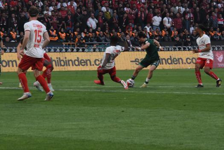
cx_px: 112
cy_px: 75
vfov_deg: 5.1
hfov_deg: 7.6
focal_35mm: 270
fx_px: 1680
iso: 2000
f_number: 10
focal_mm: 180
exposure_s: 1/200
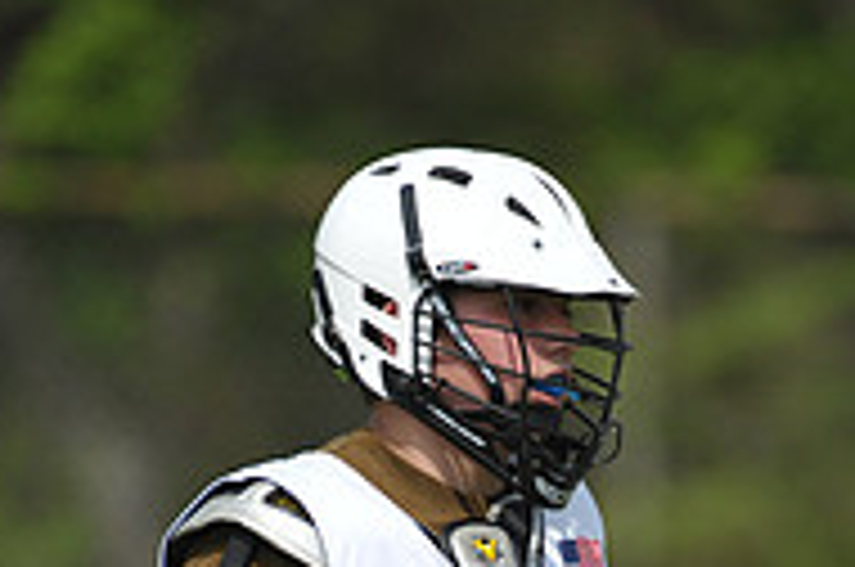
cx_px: 446
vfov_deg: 1.1
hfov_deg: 1.7
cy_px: 828
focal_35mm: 1221
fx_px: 28950
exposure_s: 1/4000
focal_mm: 400
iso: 640
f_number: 4
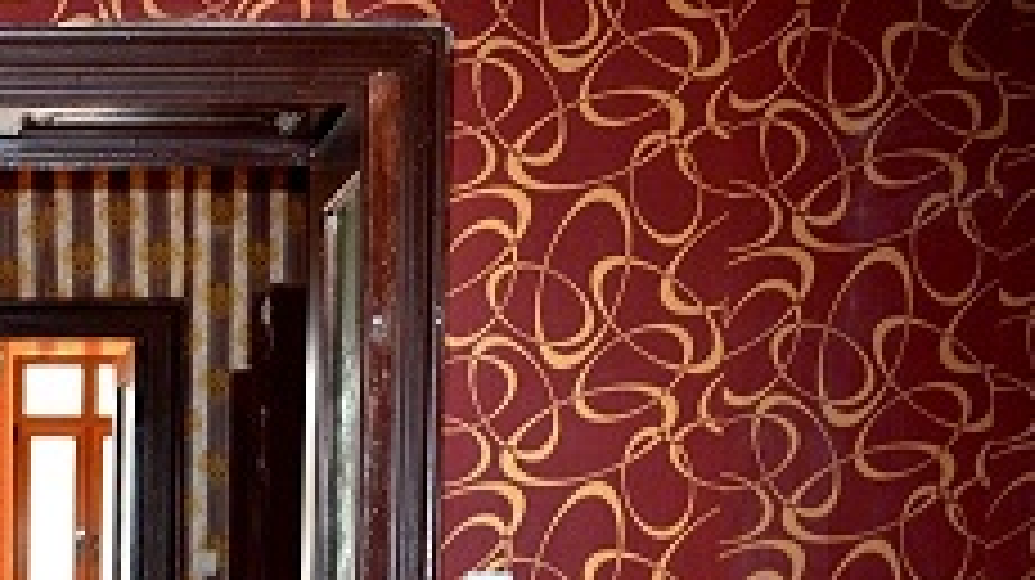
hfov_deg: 30.2
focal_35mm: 63
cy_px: 764
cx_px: -76
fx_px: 1728
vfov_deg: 17.8
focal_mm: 18
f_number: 3.5
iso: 400
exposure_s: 1/60
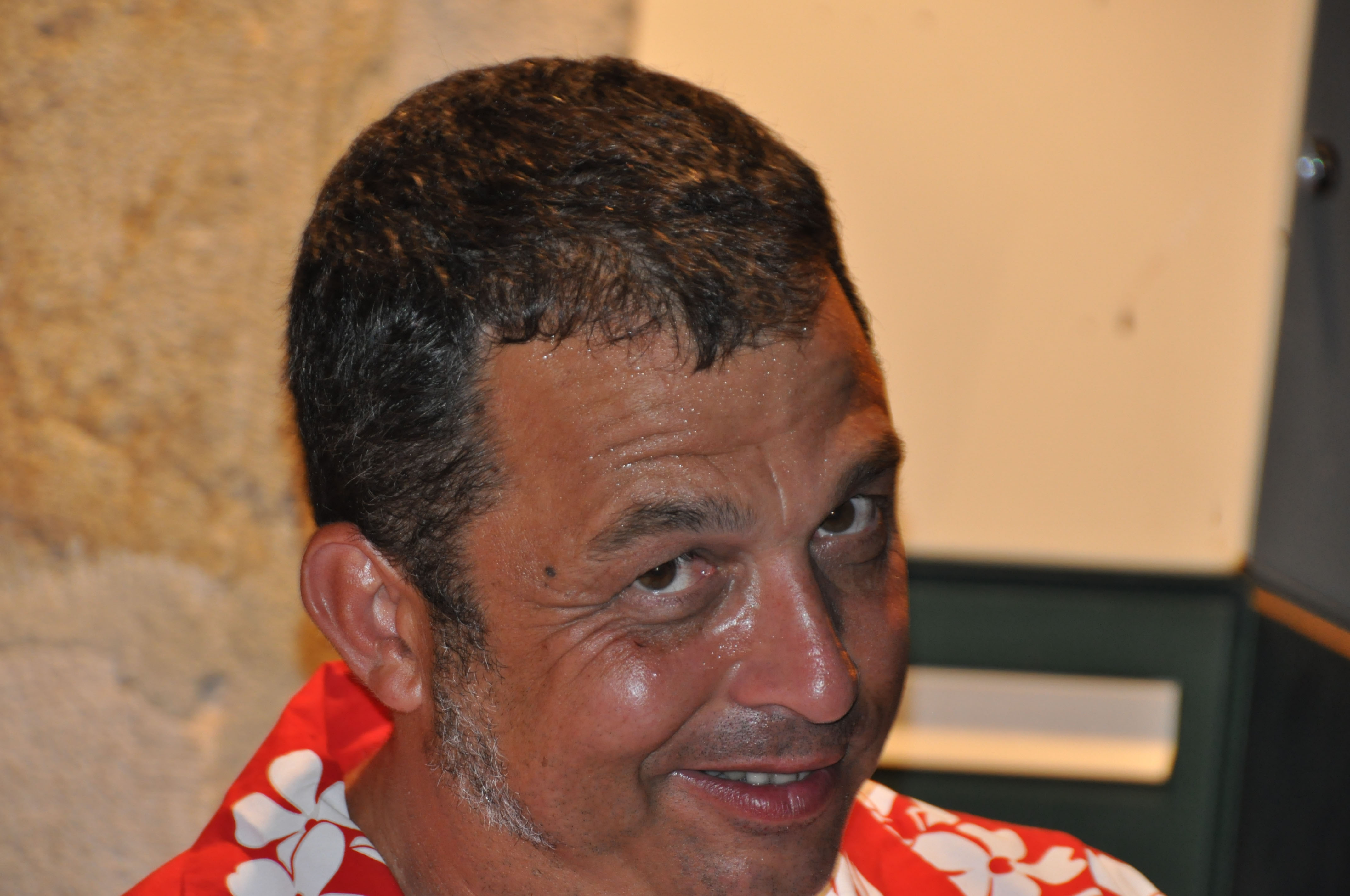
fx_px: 11236
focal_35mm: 300
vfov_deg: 4.6
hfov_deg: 6.9
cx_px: 675
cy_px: 448
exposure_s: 1/60
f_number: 5.6
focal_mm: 200
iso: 800
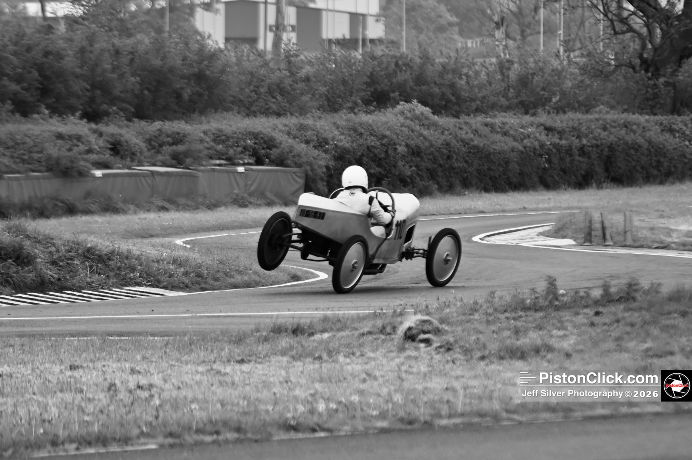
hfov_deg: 12.1
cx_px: 346
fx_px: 3265
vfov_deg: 8.1
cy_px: 230
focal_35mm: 170
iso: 140
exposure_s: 1/800
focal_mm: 170
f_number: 2.8
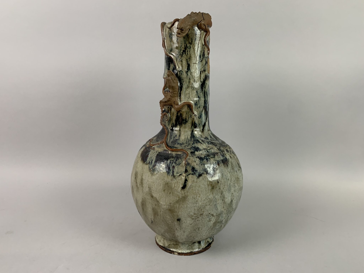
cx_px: 182
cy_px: 136
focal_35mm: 26
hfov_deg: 67.3
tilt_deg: -11.8
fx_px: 273
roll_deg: -0.3
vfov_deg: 53.1
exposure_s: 1/50
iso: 80
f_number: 1.8
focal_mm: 4.25
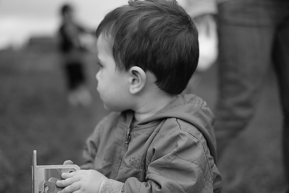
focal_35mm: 53
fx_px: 426
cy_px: 96
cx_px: 144
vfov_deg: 25.5
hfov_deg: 37.5
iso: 200
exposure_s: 1/1900
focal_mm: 35
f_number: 1.4
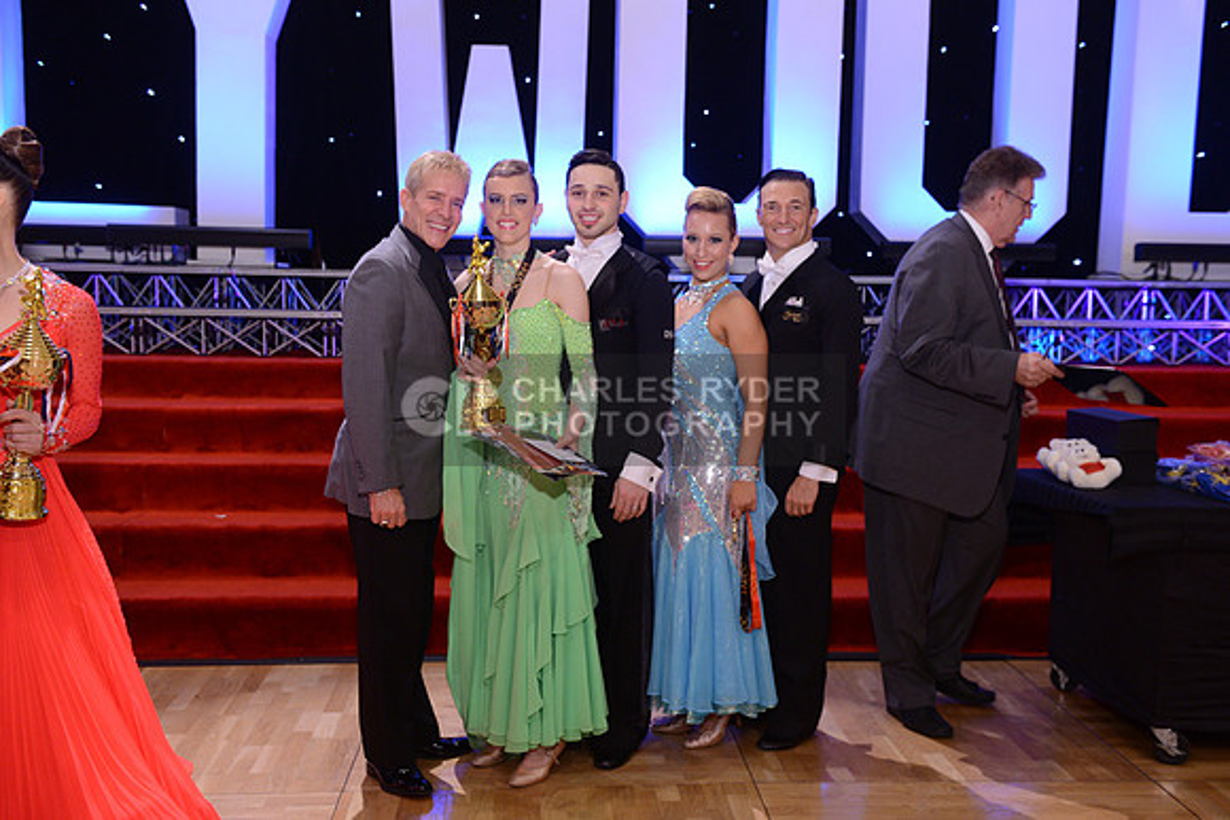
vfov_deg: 35.1
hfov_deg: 50.7
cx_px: 615
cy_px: 410
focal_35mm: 38
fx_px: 1299
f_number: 4
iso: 1600
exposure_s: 1/250
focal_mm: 38
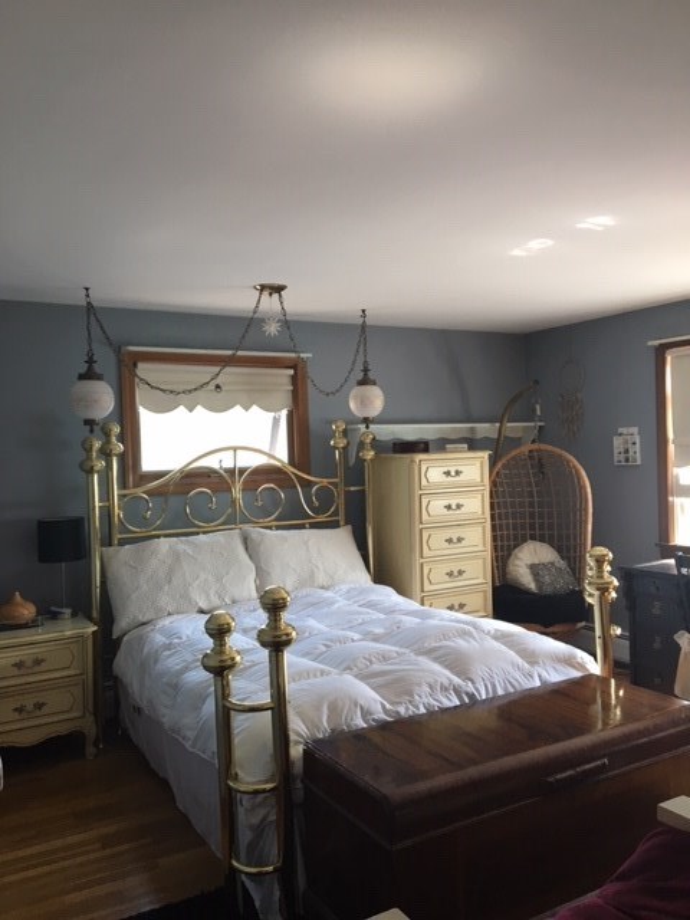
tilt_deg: -0.8
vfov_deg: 61.7
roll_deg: +3.5
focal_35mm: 29
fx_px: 771
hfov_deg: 48.2
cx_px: 345
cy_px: 460
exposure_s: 1/30
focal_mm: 4.15
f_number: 2.2
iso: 64
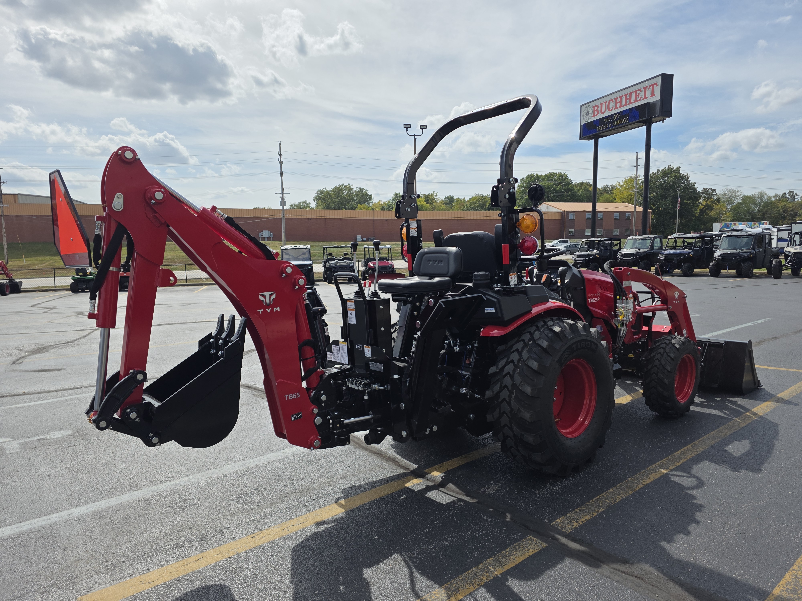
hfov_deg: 73.9
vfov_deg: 58.9
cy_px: 300
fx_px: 533
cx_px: 401
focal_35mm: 23
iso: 80
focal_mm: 6.3
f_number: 1.7
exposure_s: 1/7944
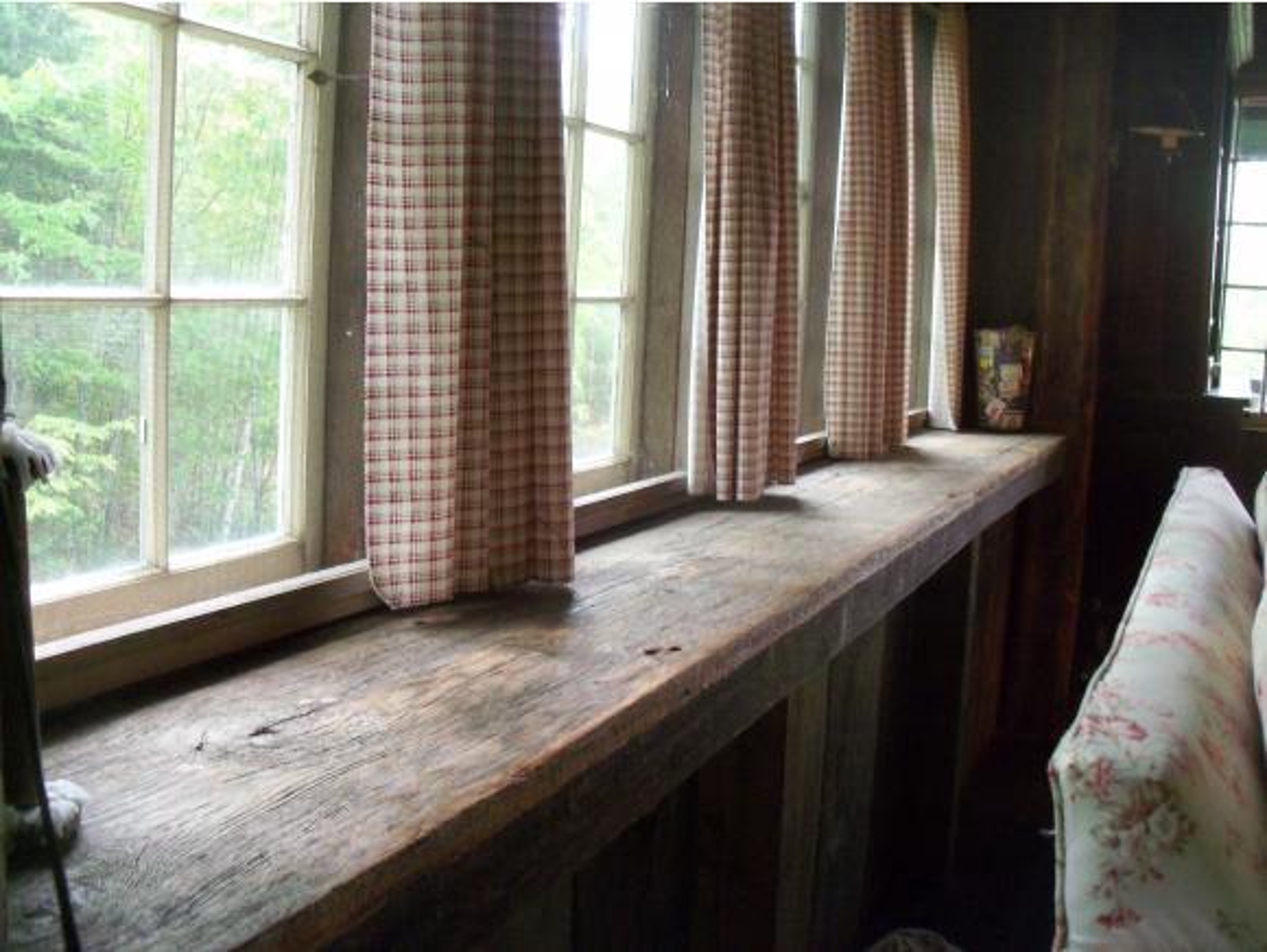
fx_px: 1282
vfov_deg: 40.8
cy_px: 476
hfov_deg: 52.6
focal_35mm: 35
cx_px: 634
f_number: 3
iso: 250
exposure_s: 1/30
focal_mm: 6.3
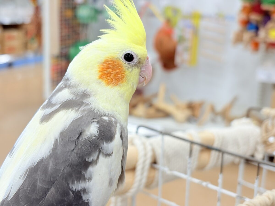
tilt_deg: -12.3
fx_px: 413
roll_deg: -1.1
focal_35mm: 52
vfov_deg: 28.0
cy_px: 103
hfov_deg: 36.8
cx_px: 138
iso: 80
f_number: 1.6
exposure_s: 1/100
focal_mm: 5.96
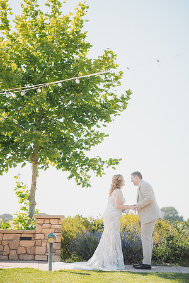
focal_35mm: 85
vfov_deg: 23.9
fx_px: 669
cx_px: 94
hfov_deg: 16.1
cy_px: 142
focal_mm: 85
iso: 125
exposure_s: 1/2000
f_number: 1.8
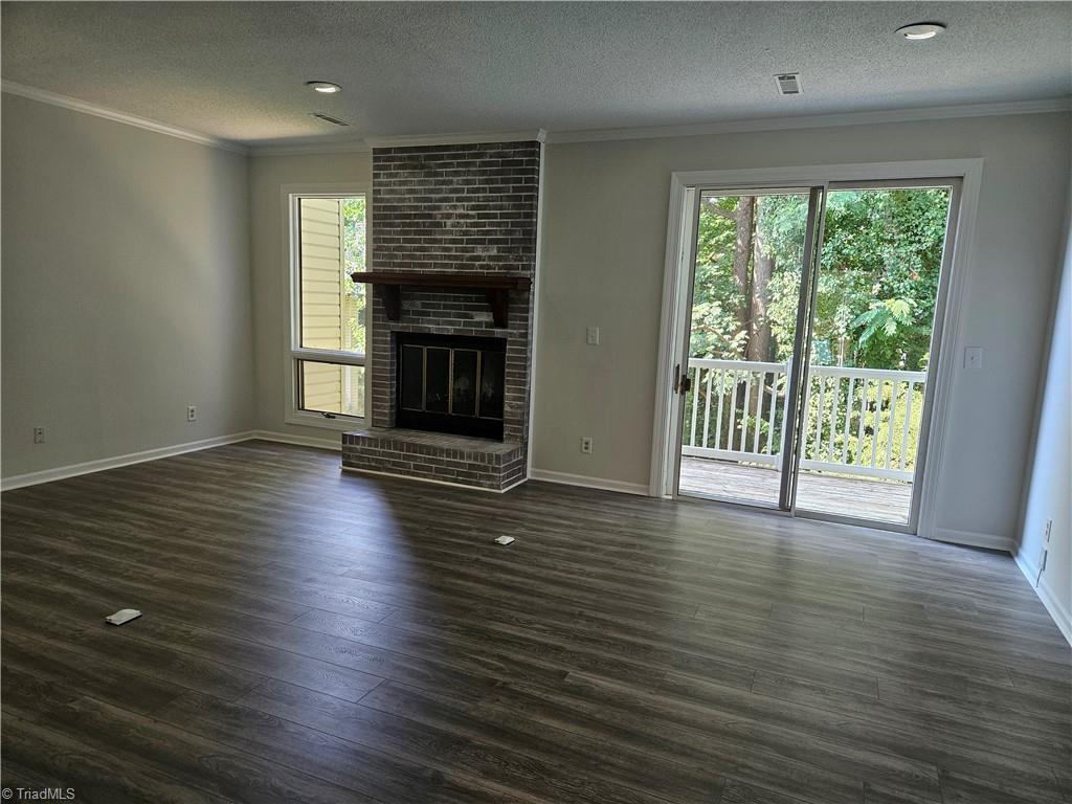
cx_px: 536
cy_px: 402
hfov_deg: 73.9
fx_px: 712
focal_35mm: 23
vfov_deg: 58.9
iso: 160
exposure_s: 1/120
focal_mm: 5.4
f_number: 1.8
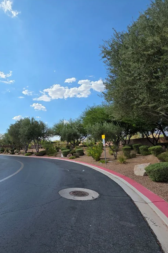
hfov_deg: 60.7
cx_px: 40
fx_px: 133
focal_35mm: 19
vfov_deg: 86.9
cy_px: 129
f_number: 1.9
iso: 40
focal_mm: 2.2
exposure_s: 1/2745
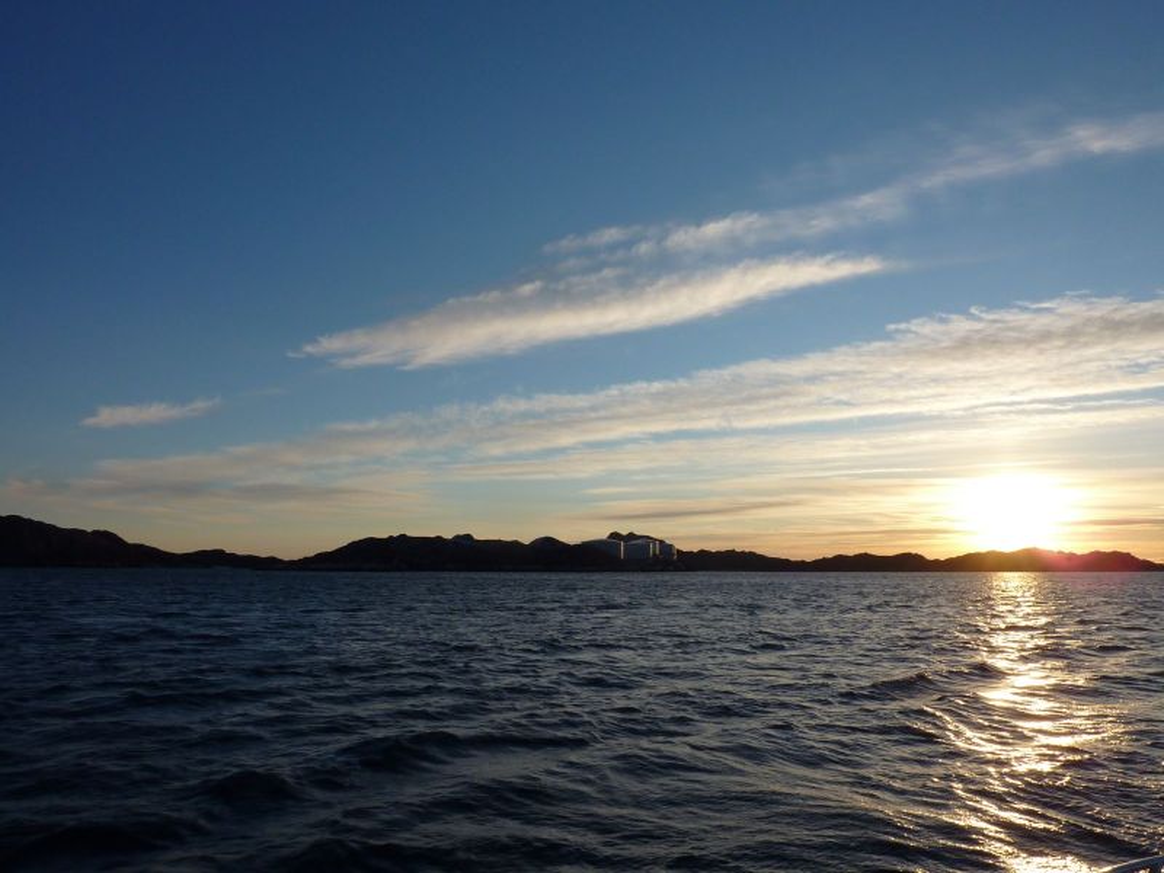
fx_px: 841
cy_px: 436
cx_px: 582
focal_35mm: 25
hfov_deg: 69.4
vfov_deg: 54.9
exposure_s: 1/500
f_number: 5
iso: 80
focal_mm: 4.1
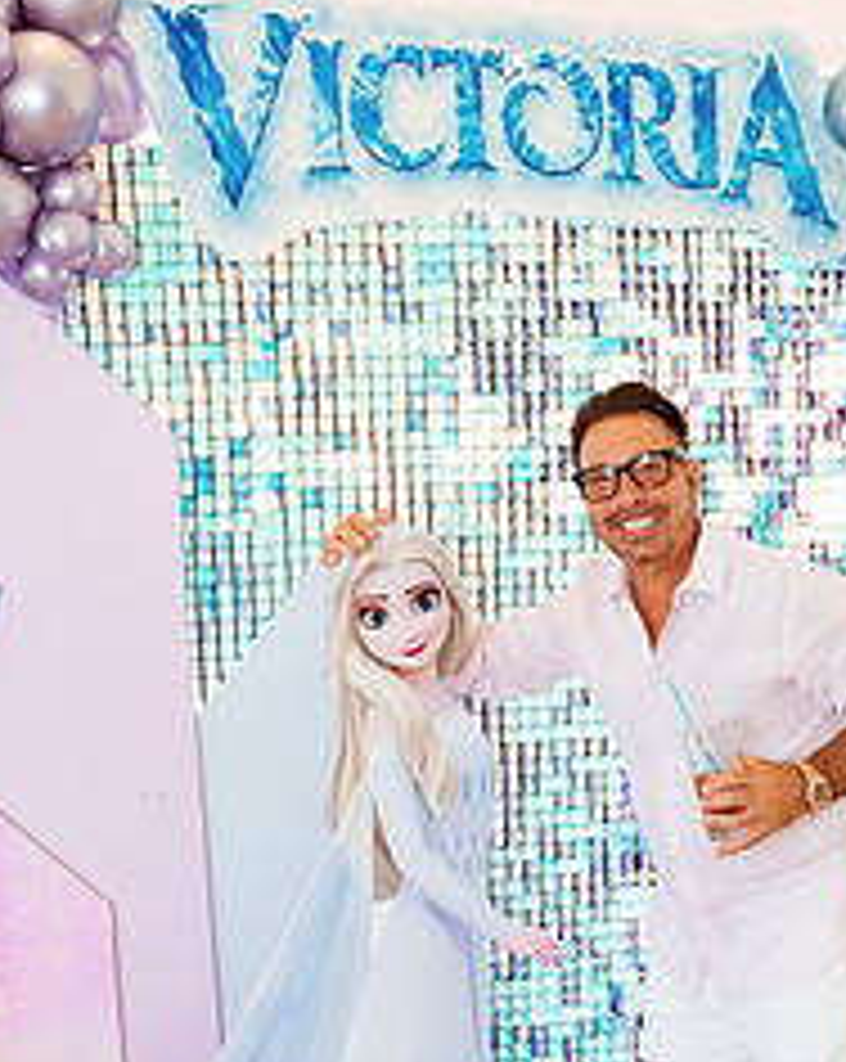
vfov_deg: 35.6
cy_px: 724
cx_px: 558
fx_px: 1632
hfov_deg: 28.9
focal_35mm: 52
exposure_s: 1/160
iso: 640
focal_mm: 29
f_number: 2.8
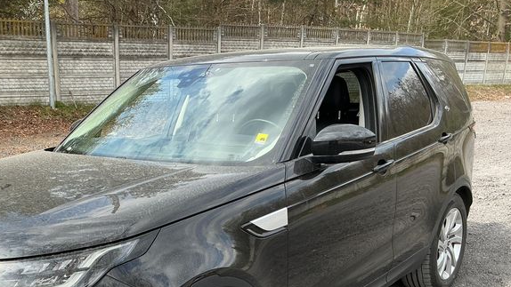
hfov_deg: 45.8
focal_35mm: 44
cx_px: 178
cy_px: 259
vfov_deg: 26.2
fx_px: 596
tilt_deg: -18.2
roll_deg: +0.6
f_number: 1.8
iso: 25
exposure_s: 1/562
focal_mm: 3
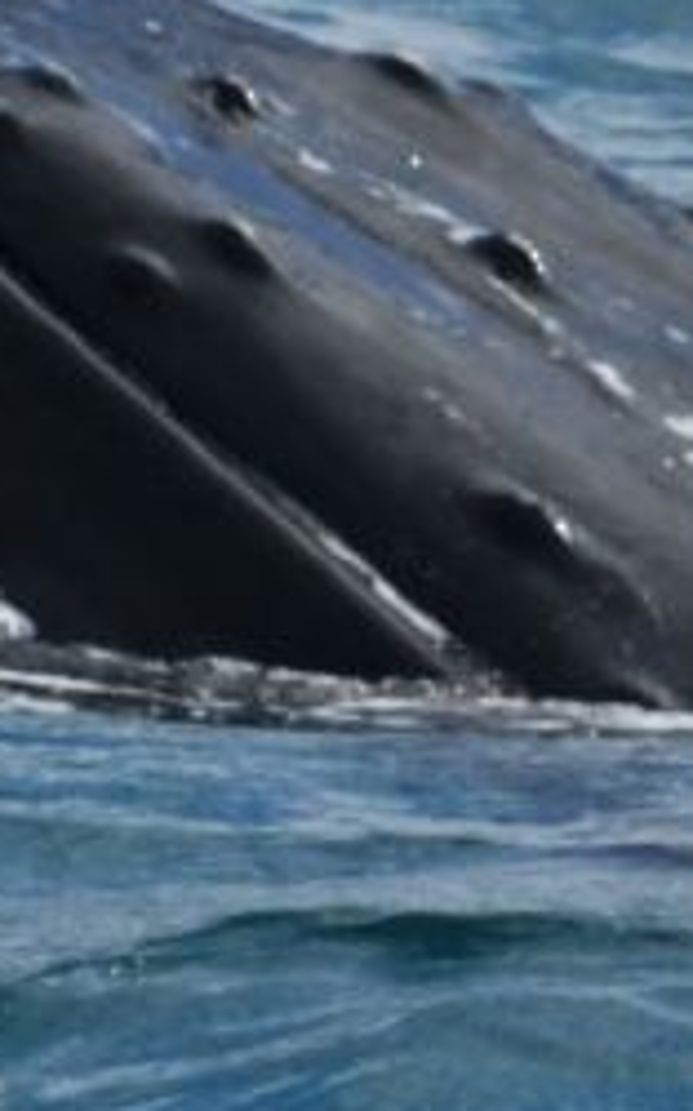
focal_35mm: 1957
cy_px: 287
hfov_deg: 0.7
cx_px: 324
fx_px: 59206
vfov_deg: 1.1
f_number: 6.3
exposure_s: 1/8000
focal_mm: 600
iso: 1000
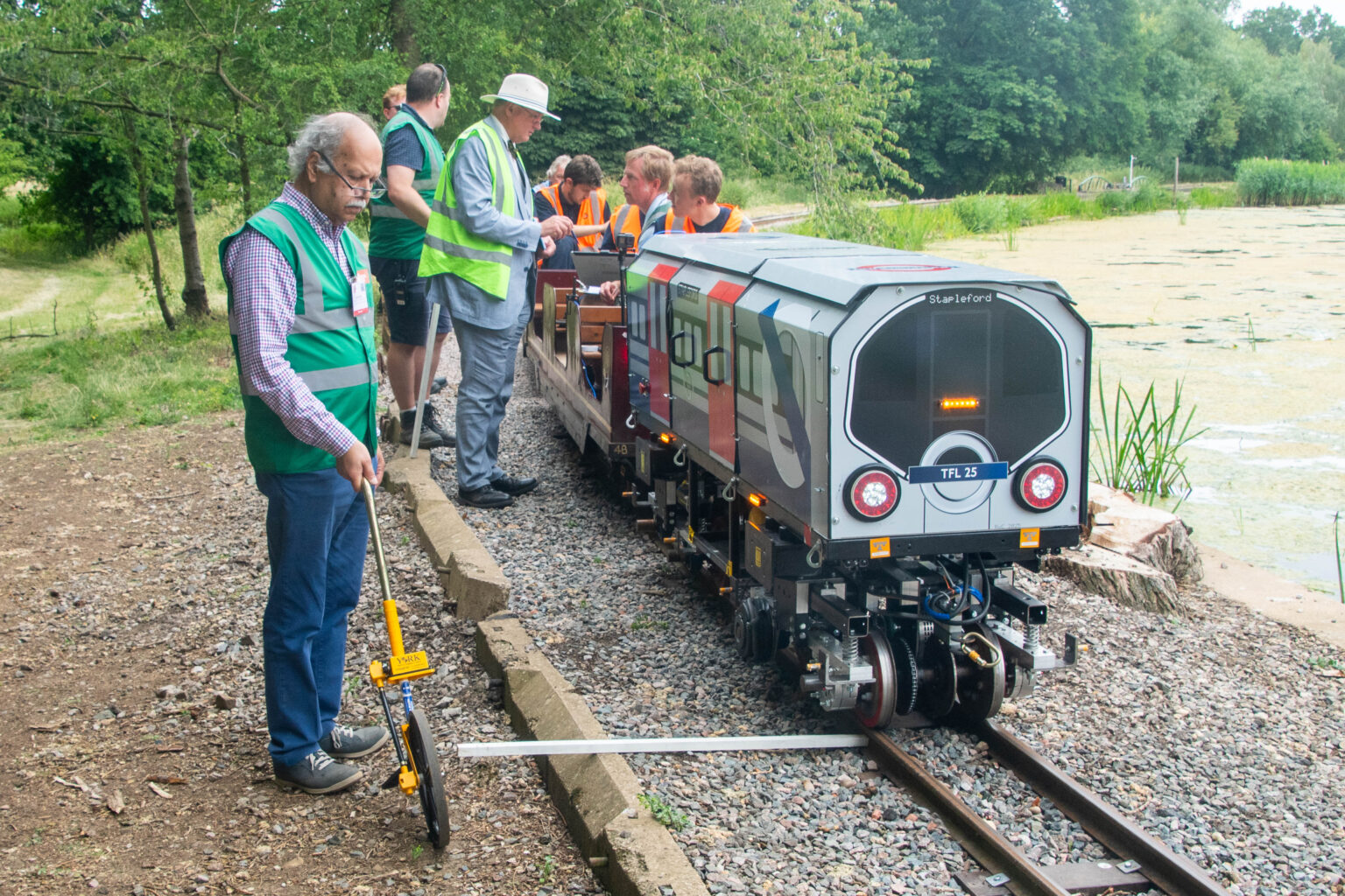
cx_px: 672
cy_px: 448
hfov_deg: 59.5
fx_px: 1177
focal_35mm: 32
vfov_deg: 41.7
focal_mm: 21
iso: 320
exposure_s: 1/160
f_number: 9
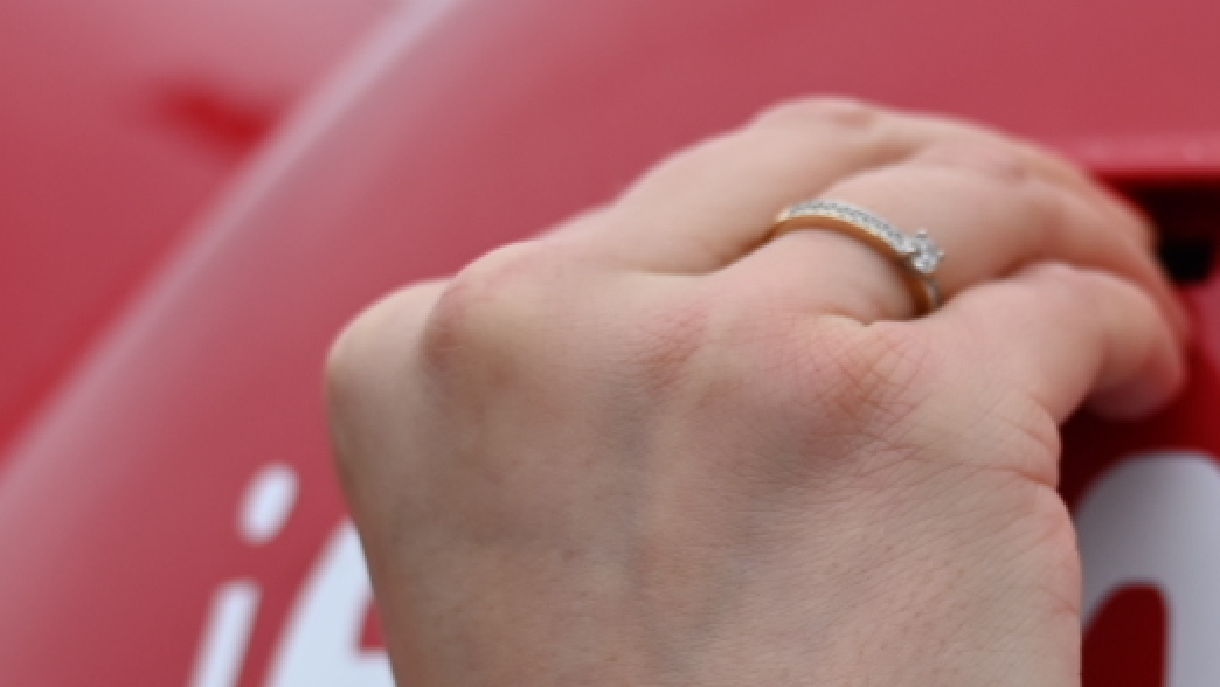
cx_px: 888
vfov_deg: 11.5
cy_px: 465
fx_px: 3418
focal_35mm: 106
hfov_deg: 20.1
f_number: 4
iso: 360
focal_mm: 32.5
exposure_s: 1/640
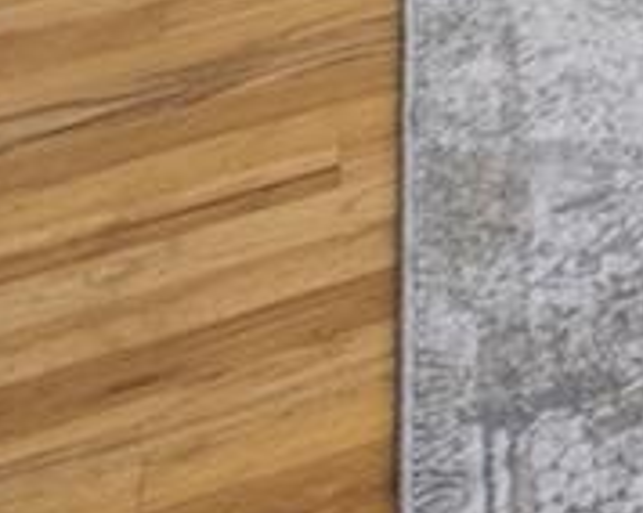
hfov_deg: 9.1
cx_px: 2269
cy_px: -1384
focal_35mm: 135
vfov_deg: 8.1
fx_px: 2566
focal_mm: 16
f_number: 8
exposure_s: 1/4
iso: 200
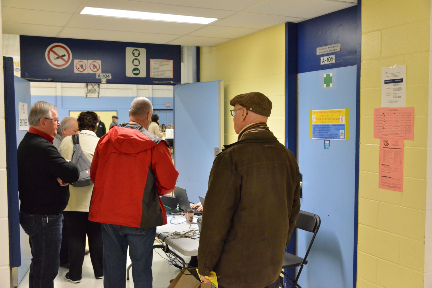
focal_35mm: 38
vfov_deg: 35.1
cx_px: 216
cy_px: 144
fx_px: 456
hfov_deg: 50.7
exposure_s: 1/125
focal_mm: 38
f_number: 5.6
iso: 6400
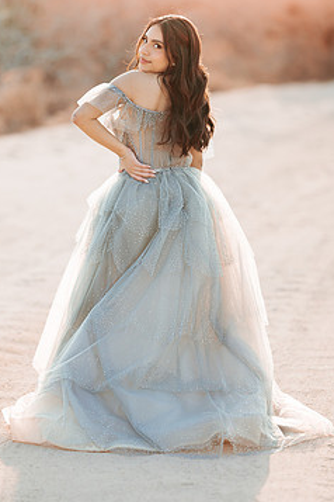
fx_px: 2366
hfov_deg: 8.1
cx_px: 133
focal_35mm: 170
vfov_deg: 12.1
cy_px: 211
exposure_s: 1/2000
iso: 100
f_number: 1.8
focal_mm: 135
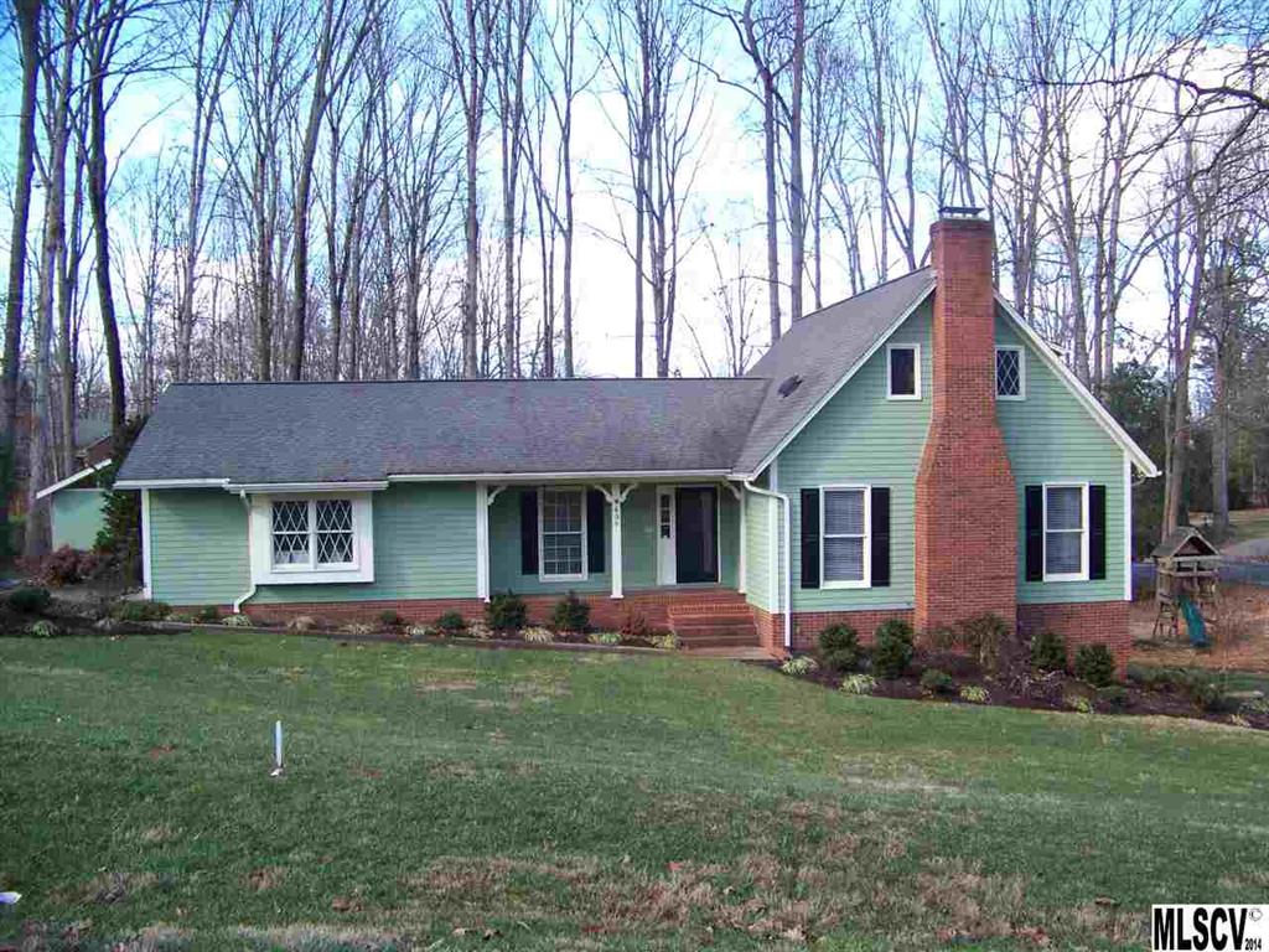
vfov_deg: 39.7
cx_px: 634
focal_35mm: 36
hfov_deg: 51.4
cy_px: 476
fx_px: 1320
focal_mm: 5.85
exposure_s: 1/125
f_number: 2.8
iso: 64
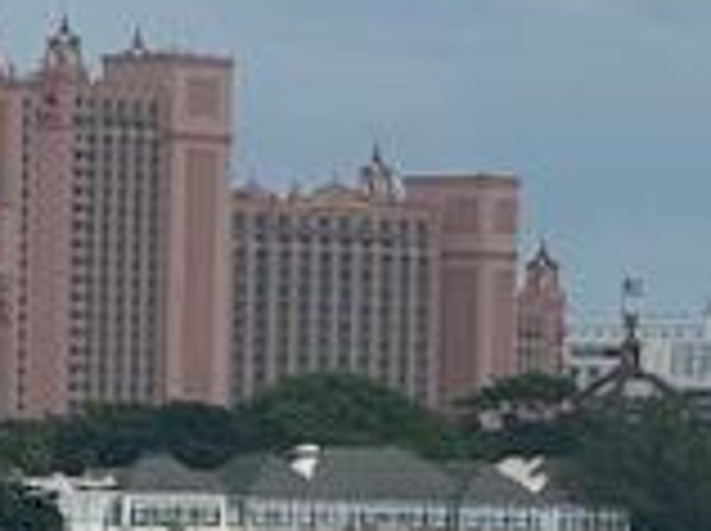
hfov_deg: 3.9
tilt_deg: +3.0
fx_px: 10254
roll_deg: -1.9
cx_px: -783
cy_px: 230
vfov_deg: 3.0
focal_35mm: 500
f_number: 2.8
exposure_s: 1/1754
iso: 32
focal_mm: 9
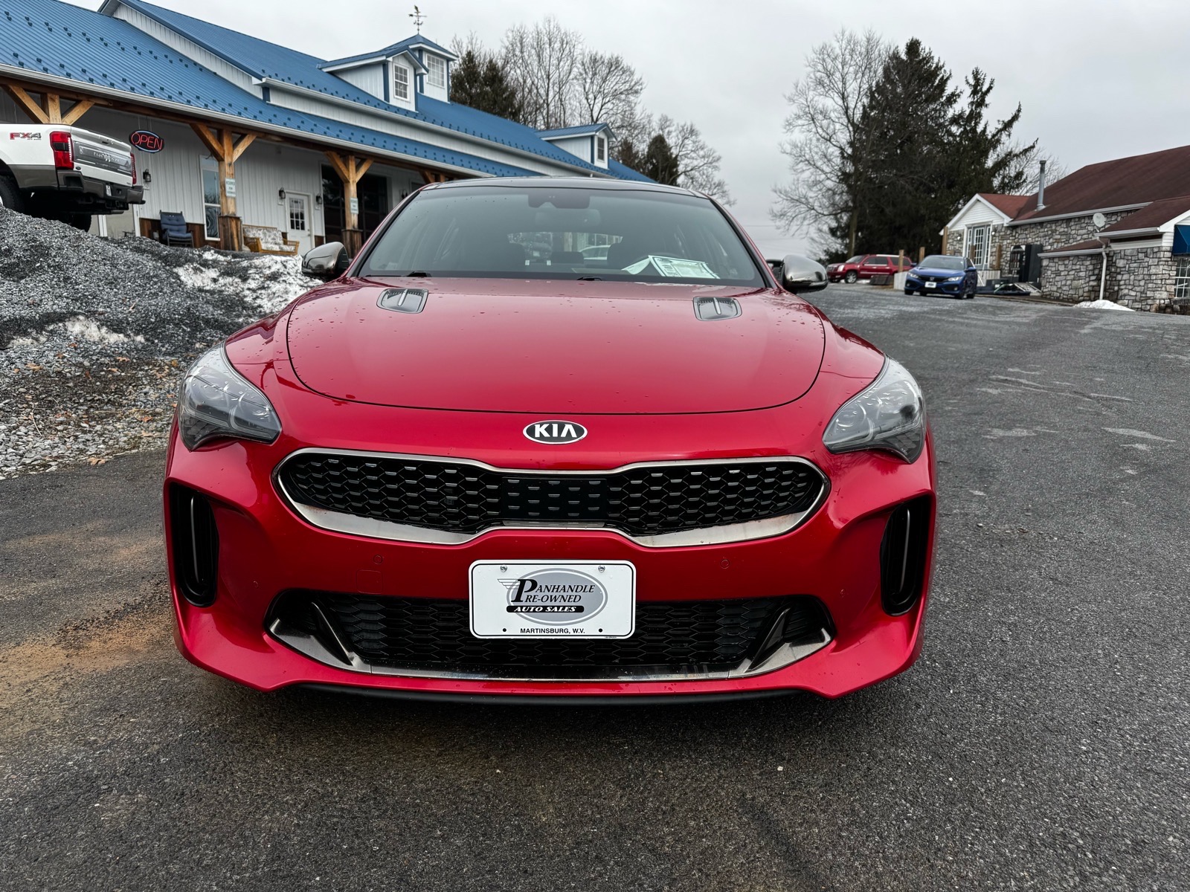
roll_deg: +0.5
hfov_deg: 71.6
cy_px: 446
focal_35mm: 24
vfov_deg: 56.8
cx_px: 595
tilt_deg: -10.5
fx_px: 825
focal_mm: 6.76
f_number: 1.78
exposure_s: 1/1923
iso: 80
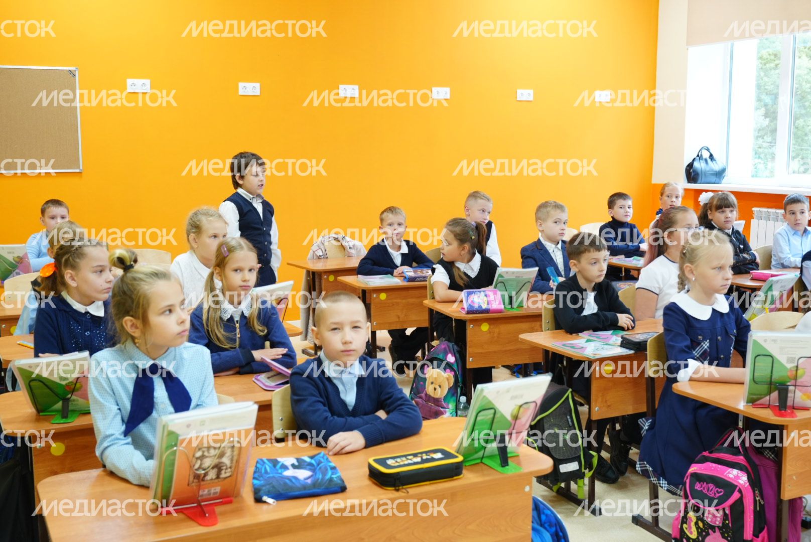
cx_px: 406
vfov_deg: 33.5
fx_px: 902
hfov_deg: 48.4
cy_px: 271
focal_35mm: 40
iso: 1600
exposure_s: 1/60
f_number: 5.6
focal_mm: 40
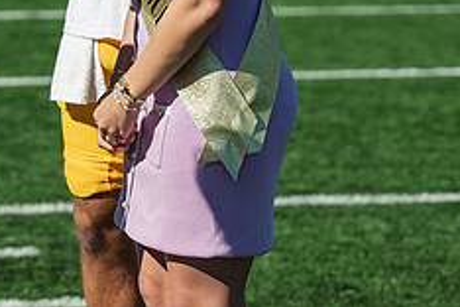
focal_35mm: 213
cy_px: -72
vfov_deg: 6.4
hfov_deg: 9.6
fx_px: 2721
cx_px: 71
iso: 100
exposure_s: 1/1600
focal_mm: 86
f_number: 3.5
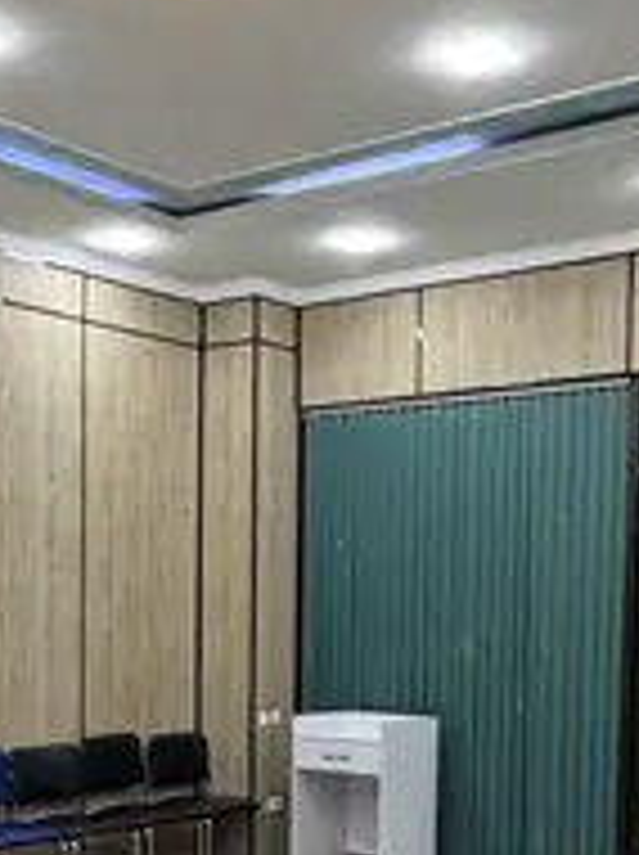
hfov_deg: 24.7
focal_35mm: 59
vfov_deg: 31.3
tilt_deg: -4.7
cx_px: 248
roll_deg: -0.2
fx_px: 1455
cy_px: 756
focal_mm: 2.22
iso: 160
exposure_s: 1/100
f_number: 2.2
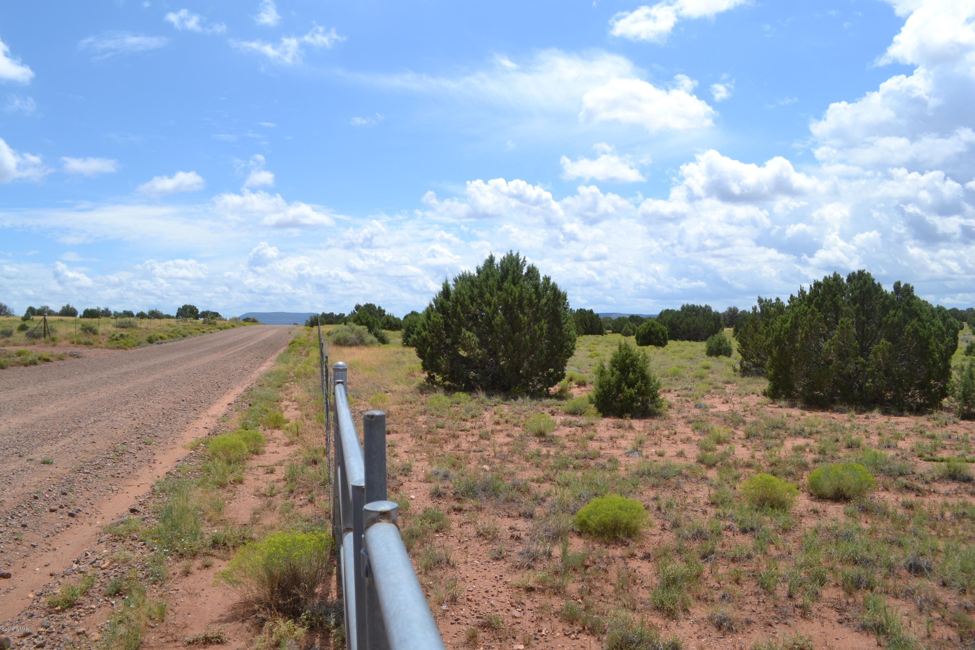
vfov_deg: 47.9
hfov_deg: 67.4
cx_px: 488
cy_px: 325
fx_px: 731
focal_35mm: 27
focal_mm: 18
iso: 100
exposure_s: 1/320
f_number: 9
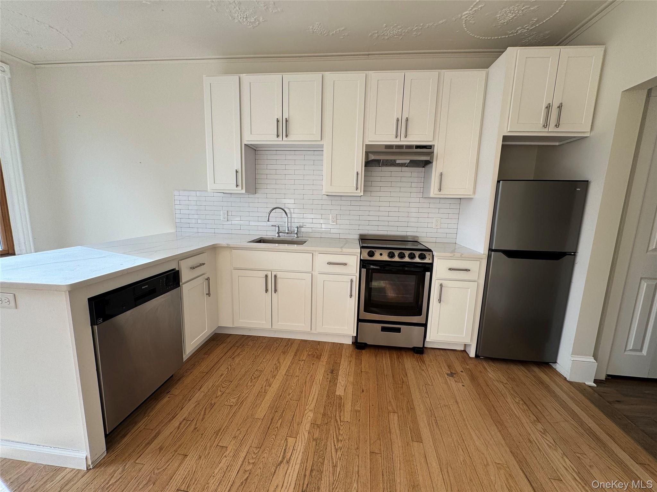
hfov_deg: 102.1
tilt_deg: -10.6
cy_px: 246
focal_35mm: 14
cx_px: 328
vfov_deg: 85.7
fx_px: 266
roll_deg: -1.8
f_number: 2.2
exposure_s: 1/154
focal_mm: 2.22
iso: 40
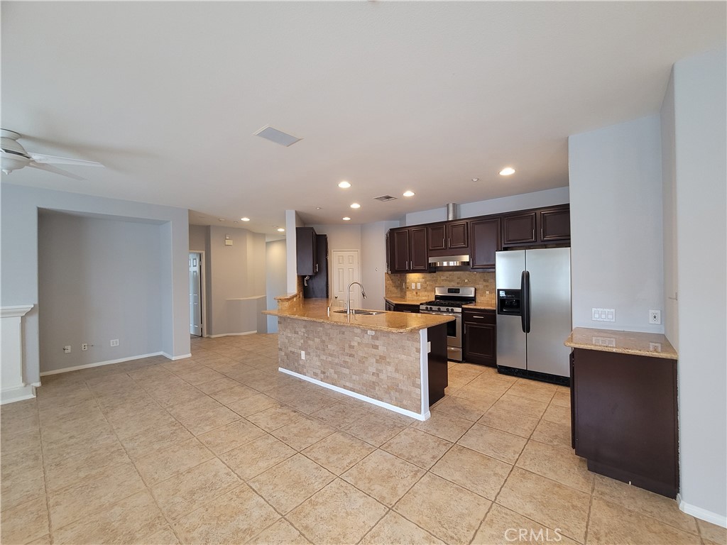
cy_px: 272
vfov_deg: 89.9
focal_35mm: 13
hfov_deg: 106.2
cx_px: 364
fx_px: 273
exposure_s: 1/59
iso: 400
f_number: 2.2
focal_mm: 2.2
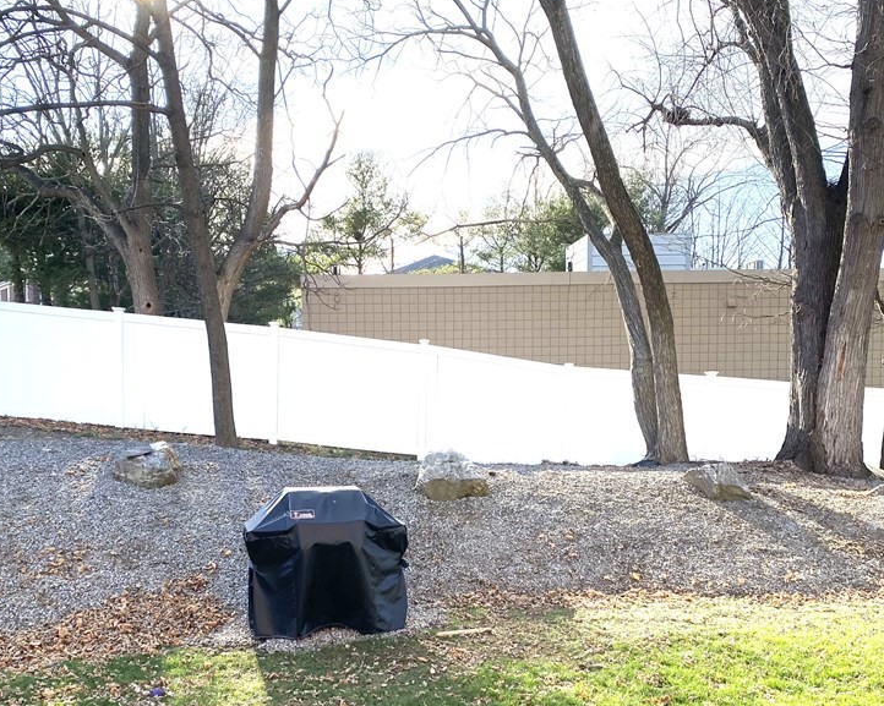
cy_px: 461
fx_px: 941
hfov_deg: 50.3
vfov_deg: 40.7
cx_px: 414
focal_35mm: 36
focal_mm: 4.25
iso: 32
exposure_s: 1/1072
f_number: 1.8
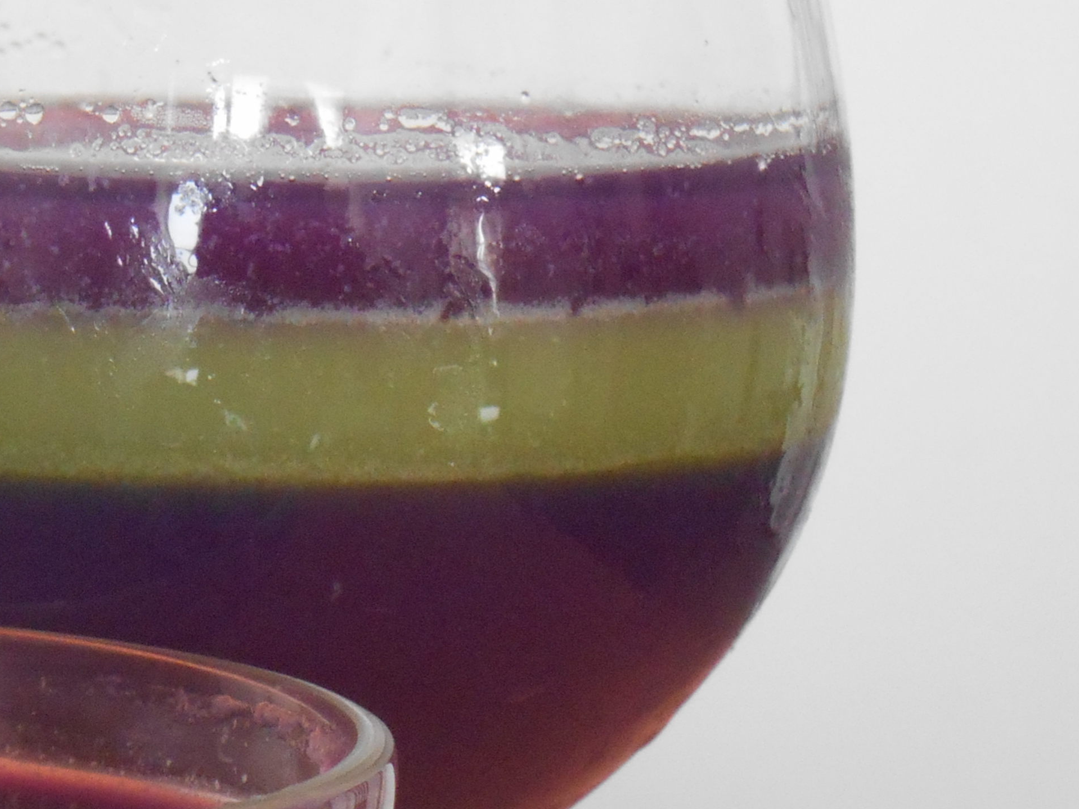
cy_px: 901
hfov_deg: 10.5
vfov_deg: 7.8
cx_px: 92
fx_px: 5861
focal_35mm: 188
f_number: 4.5
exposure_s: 1/30
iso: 320
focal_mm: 12.5
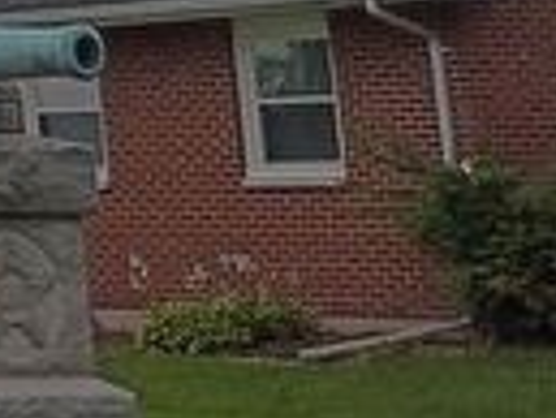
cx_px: -888
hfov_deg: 9.5
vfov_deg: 7.6
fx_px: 2894
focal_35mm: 180
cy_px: -659
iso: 100
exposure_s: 1/1992
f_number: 1.8
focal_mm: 4.27
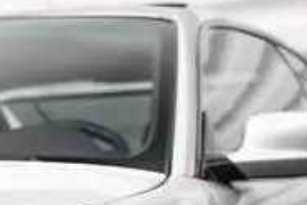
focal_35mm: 189
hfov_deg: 10.0
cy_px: 340
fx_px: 1612
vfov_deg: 7.1
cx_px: -315
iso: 800
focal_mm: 35
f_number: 2.2
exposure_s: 1/200
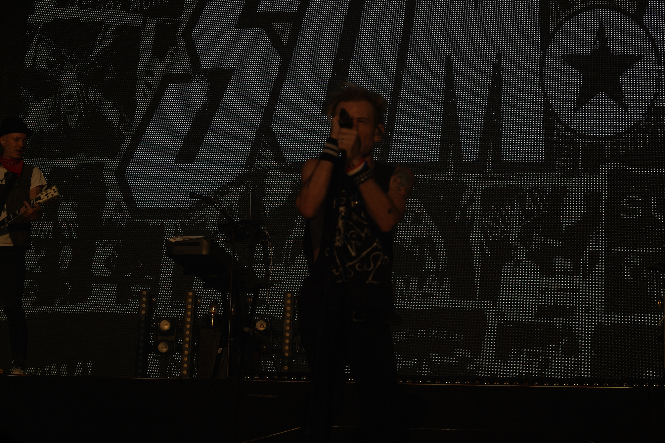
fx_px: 1459
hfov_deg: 25.7
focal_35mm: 79
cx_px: 332
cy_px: 222
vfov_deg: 17.3
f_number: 8
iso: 100
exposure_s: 1/1600
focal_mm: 79
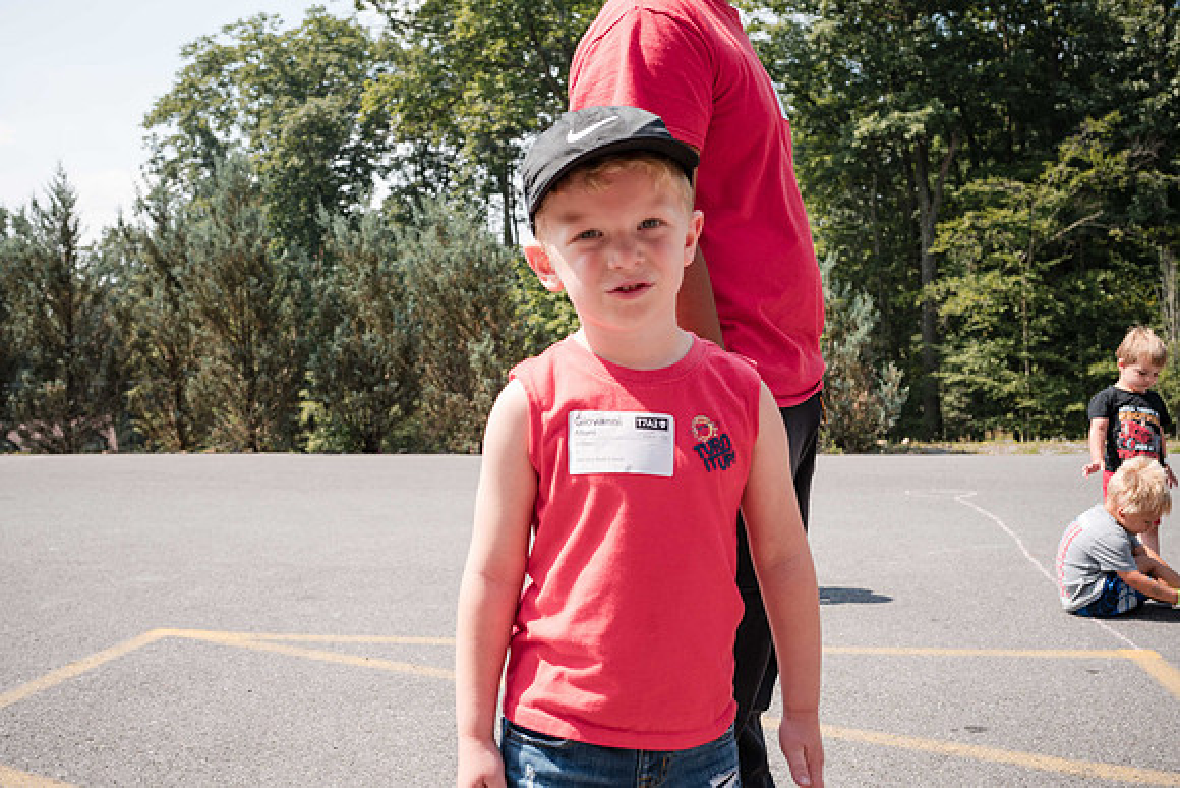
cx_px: 565
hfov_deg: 51.4
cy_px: 385
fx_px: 1224
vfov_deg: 35.6
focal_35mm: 37
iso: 100
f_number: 6.3
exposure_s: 1/320
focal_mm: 35
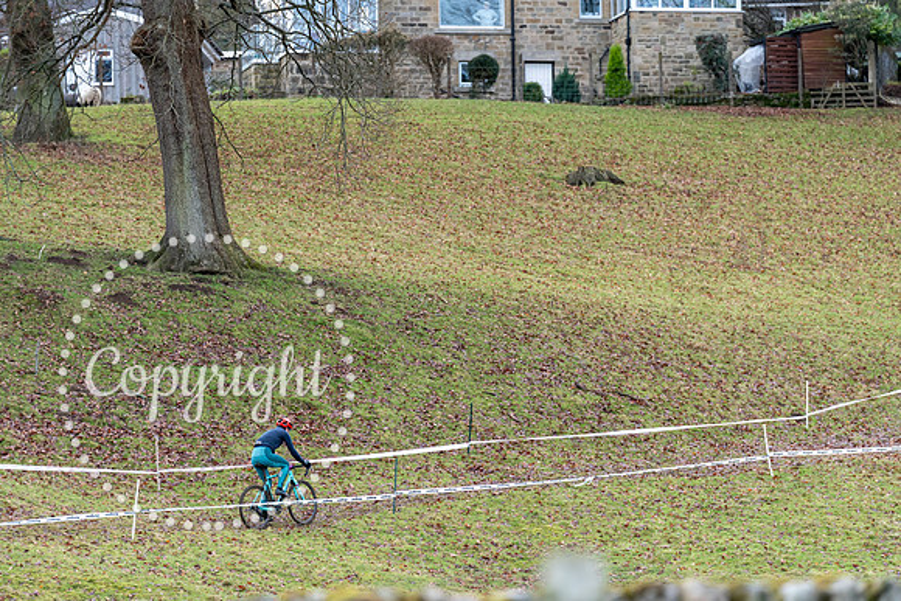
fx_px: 5006
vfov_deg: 6.9
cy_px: 300
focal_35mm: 200
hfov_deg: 10.3
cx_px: 450
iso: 1600
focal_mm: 200
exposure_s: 1/1000
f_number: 3.5
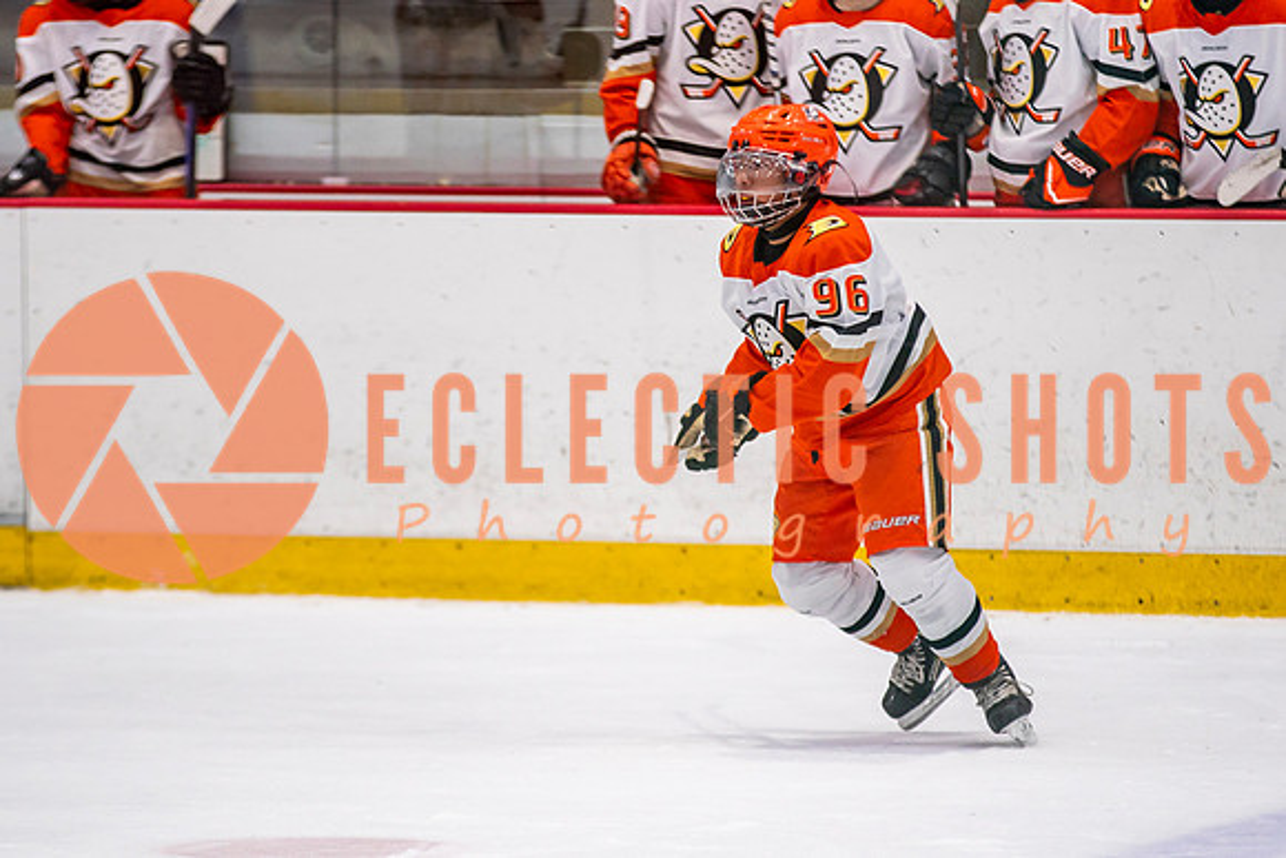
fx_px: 12201
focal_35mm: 341
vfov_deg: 4.0
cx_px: 634
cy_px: 479
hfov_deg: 6.0
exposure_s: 1/640
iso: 640
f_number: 2.8
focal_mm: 200
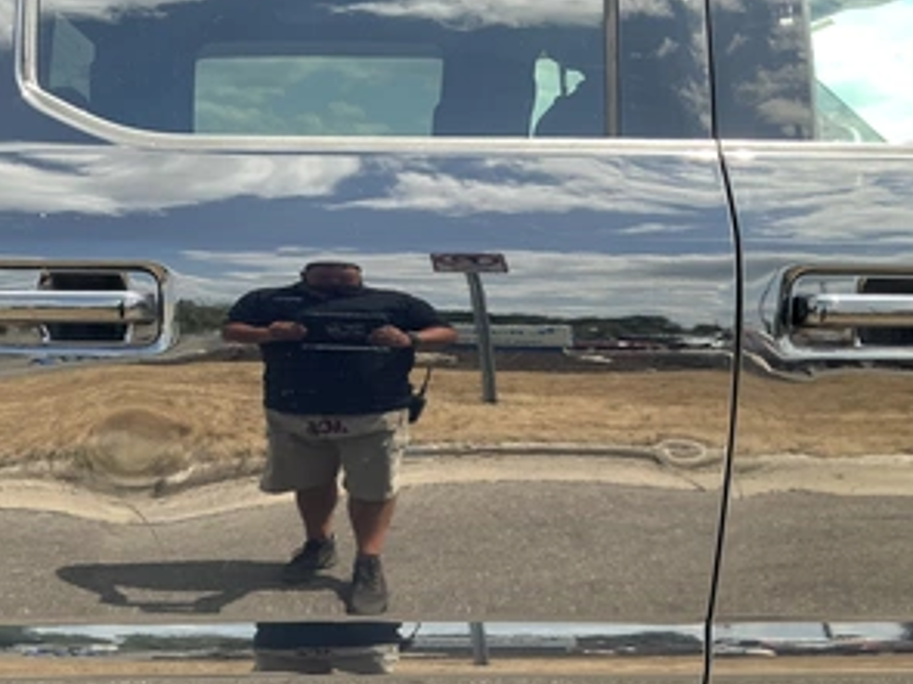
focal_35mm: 38
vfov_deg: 37.3
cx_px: 322
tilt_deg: -9.7
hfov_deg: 48.4
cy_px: 452
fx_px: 1002
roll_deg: +0.7
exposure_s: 1/142
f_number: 1.8
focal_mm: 3
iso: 20
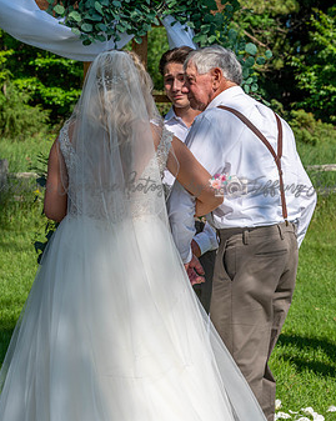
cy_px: 234
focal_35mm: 84
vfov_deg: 22.8
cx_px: 159
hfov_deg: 18.3
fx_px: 1046
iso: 100
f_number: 8
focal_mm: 67
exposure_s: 1/500
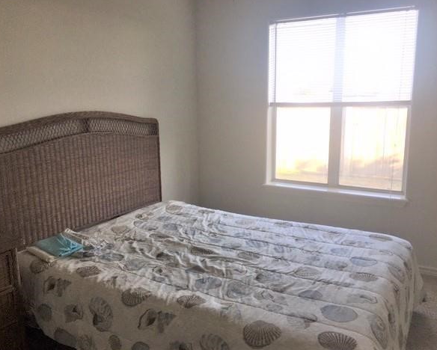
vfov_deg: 47.2
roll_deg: +0.2
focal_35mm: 31
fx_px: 401
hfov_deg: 57.1
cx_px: 221
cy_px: 171
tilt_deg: -9.6
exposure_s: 1/60
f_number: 2.2
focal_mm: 4.15
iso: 32
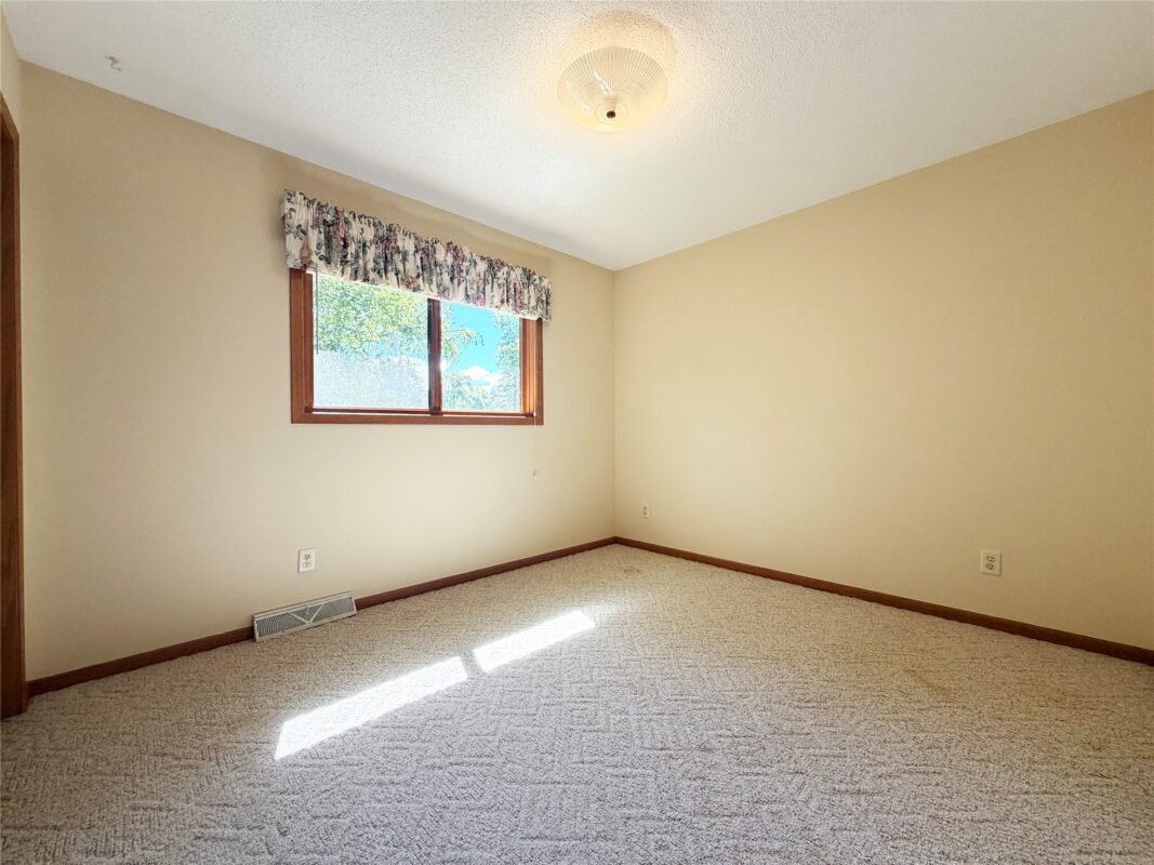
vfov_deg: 85.7
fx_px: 467
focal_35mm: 14
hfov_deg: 102.1
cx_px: 577
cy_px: 432
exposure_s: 1/121
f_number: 2.2
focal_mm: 2.22
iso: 100
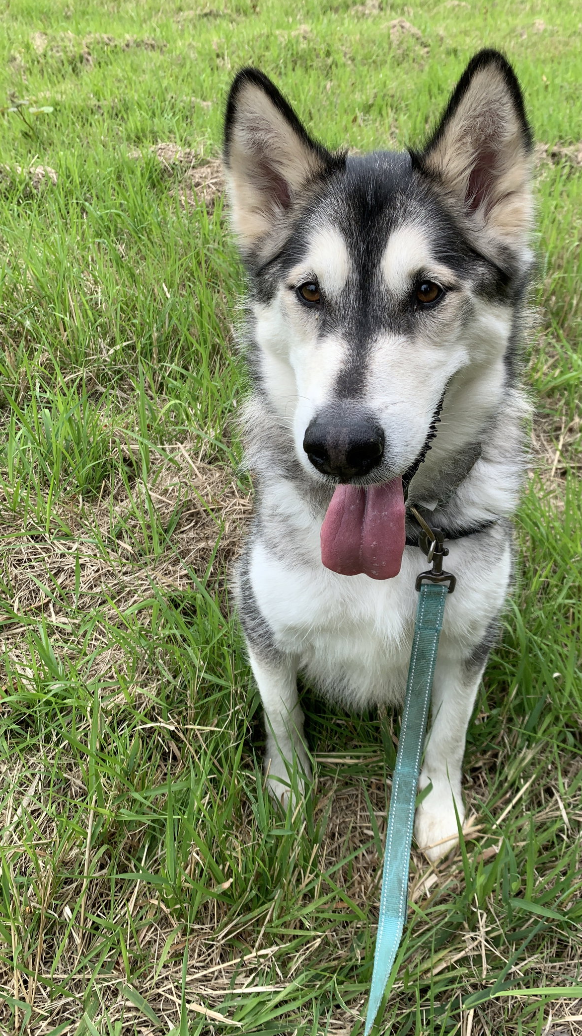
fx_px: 796
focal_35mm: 29
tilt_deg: -42.3
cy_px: 508
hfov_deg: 39.9
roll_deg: -4.6
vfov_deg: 66.1
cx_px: 363
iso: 25
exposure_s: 1/529
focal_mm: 4.25
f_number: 1.8
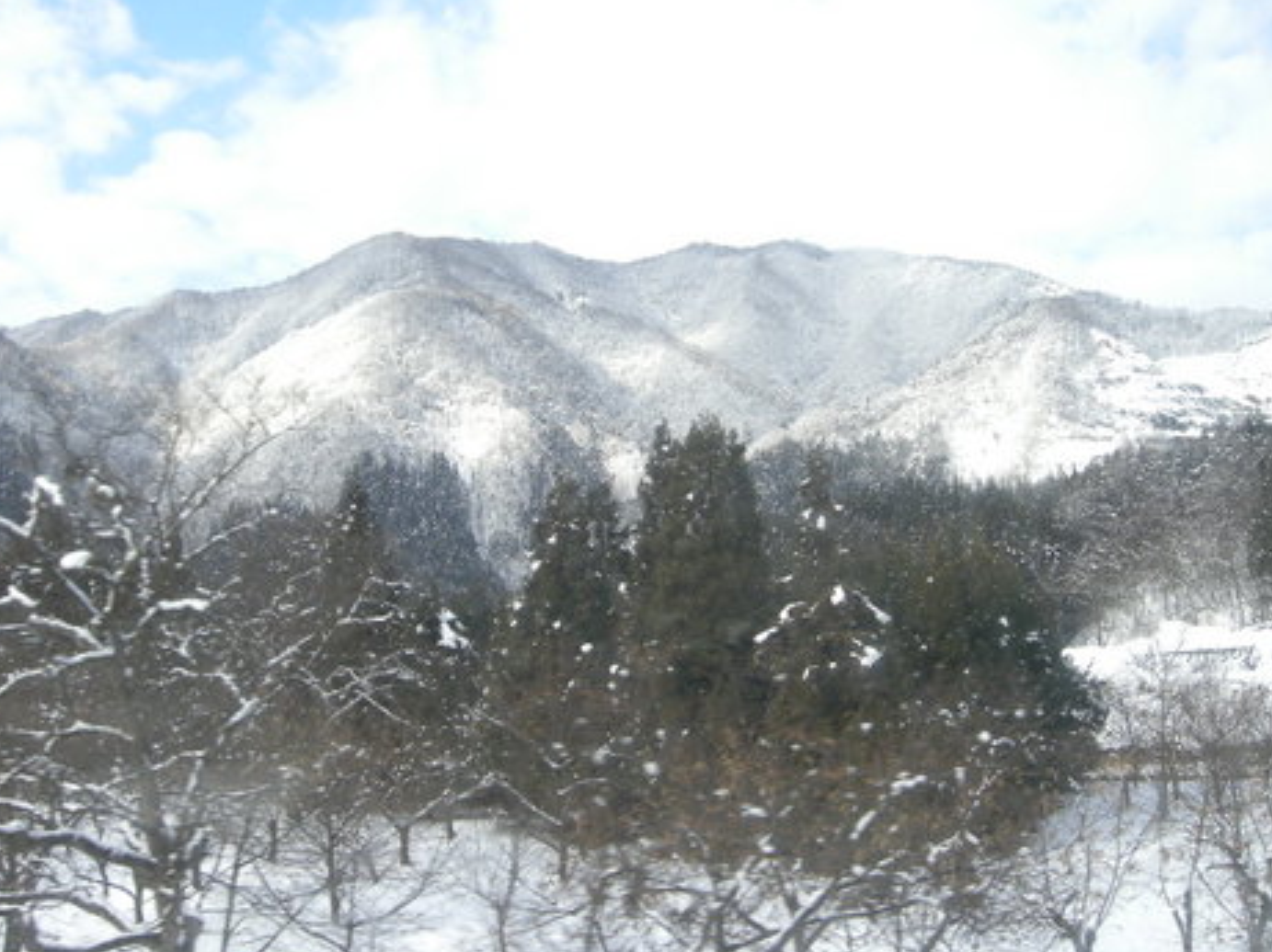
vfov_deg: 37.7
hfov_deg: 49.0
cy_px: 506
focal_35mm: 38
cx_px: 646
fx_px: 1395
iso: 64
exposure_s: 1/140
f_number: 4.3
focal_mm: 7.5
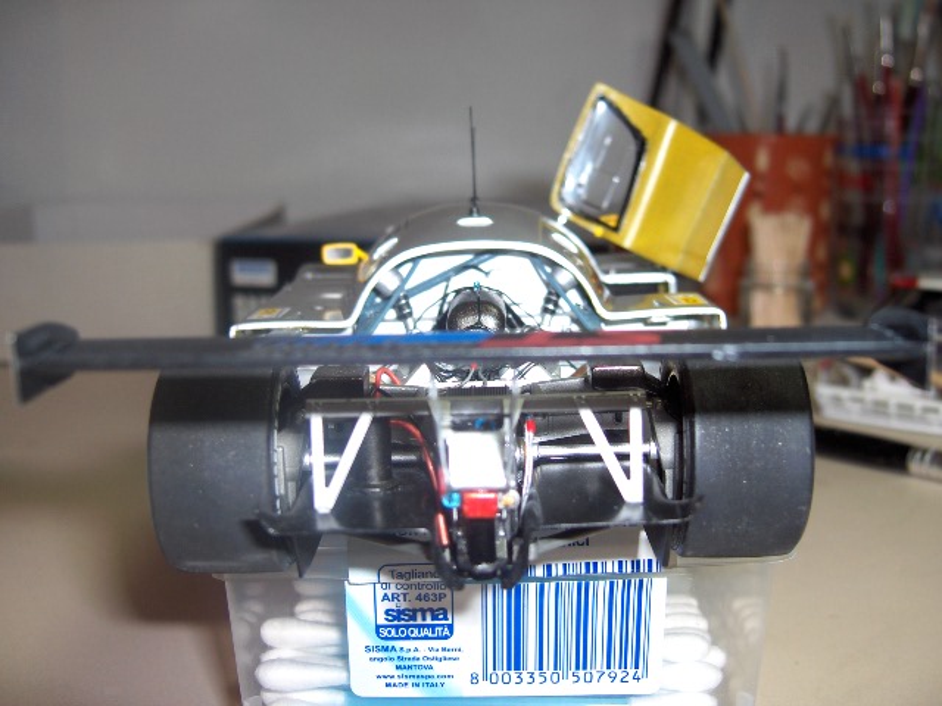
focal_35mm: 39
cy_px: 353
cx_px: 471
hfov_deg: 47.9
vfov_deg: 36.8
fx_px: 1061
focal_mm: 8
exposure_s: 1/60
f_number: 4.8
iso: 100
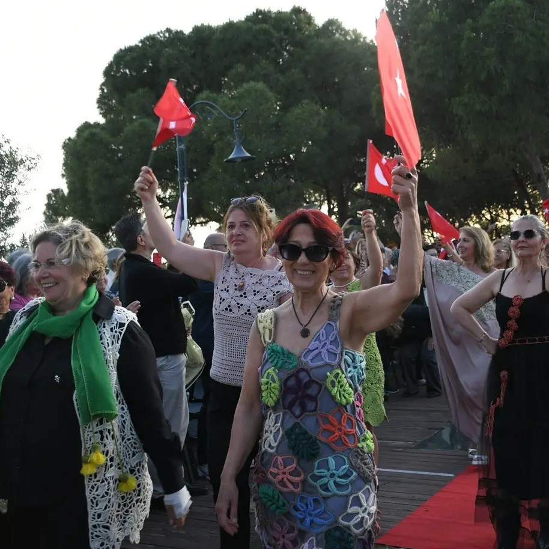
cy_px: 275
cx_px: 303
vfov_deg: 38.3
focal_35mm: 44
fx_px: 790
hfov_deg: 38.3
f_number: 3.8
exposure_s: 1/160
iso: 110
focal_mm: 23
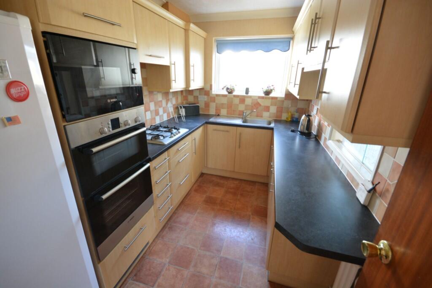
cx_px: 216
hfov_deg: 100.4
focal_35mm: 15
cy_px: 144
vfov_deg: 77.3
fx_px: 180
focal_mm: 10
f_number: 8
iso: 400
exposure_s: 1/2.5
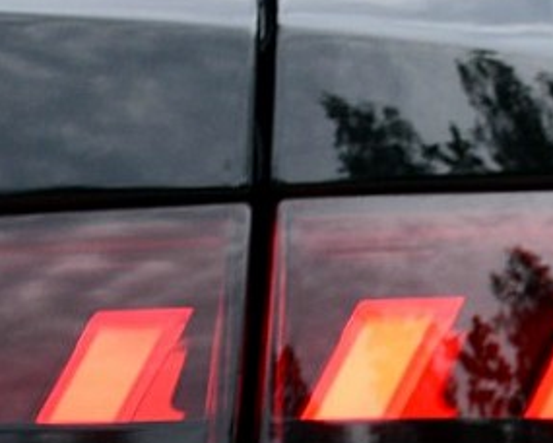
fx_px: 6825
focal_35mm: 417
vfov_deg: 3.7
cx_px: 254
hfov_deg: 4.6
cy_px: 462
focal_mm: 52
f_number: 9
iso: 400
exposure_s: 1/80
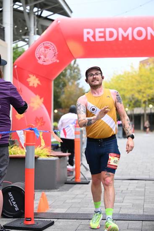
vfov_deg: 28.8
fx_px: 449
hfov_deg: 19.5
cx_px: 77
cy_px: 116
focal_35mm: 70
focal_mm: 70
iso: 1250
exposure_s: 1/2000
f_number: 2.8
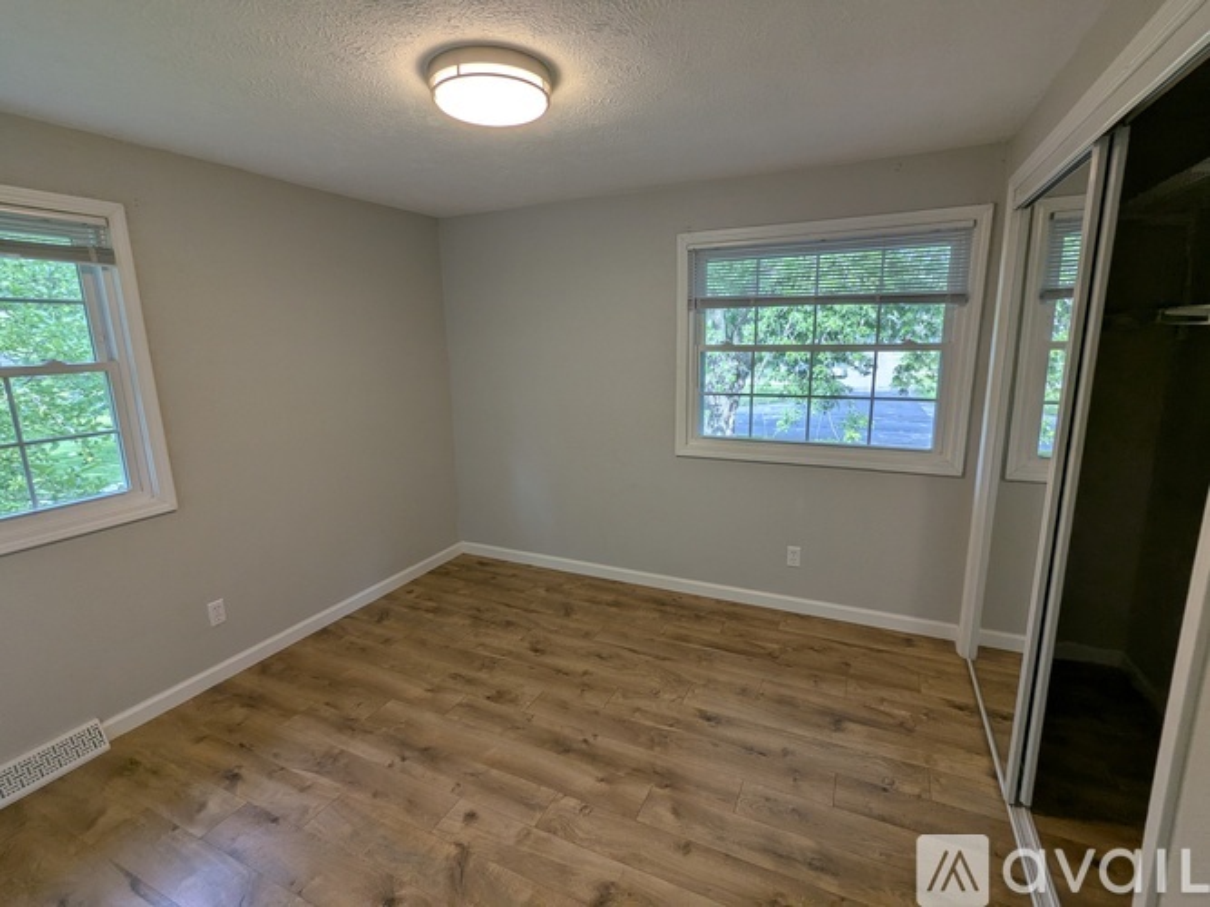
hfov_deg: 94.5
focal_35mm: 16
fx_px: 559
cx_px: 605
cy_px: 454
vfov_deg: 78.1
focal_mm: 2.35
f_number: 2.2
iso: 71
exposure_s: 1/120
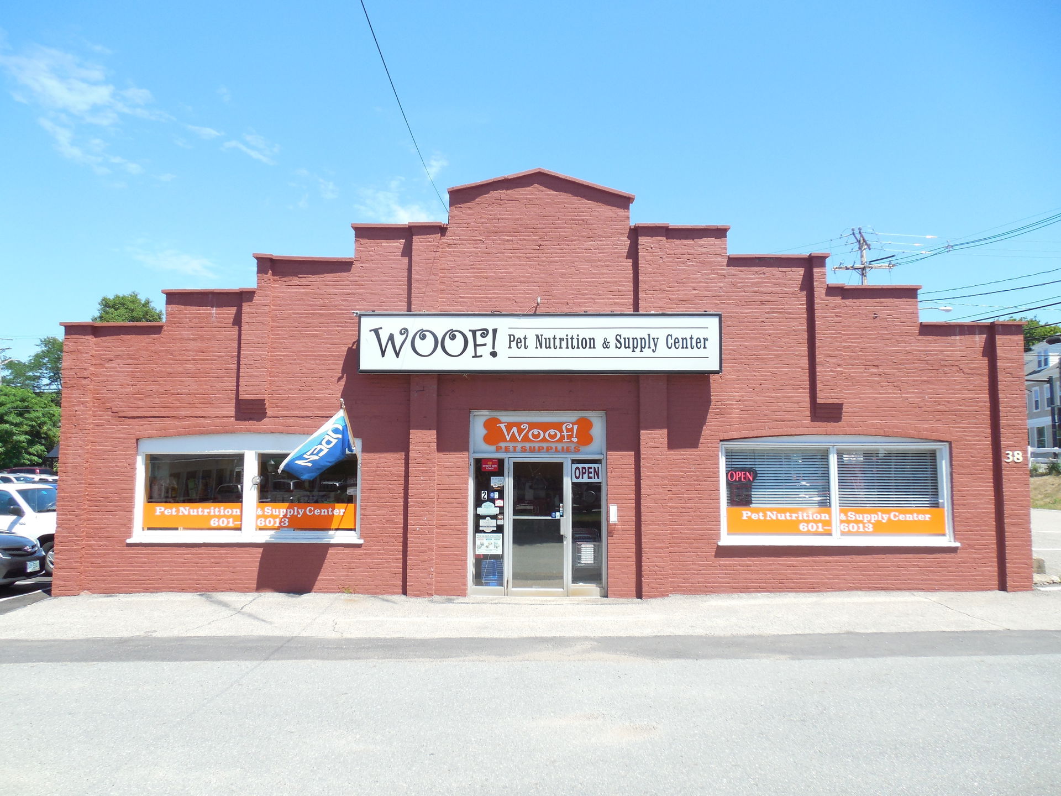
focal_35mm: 25
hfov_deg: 69.4
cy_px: 398
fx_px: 766
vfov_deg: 54.9
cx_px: 530
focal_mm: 4.5
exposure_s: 1/640
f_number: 3.3
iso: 125
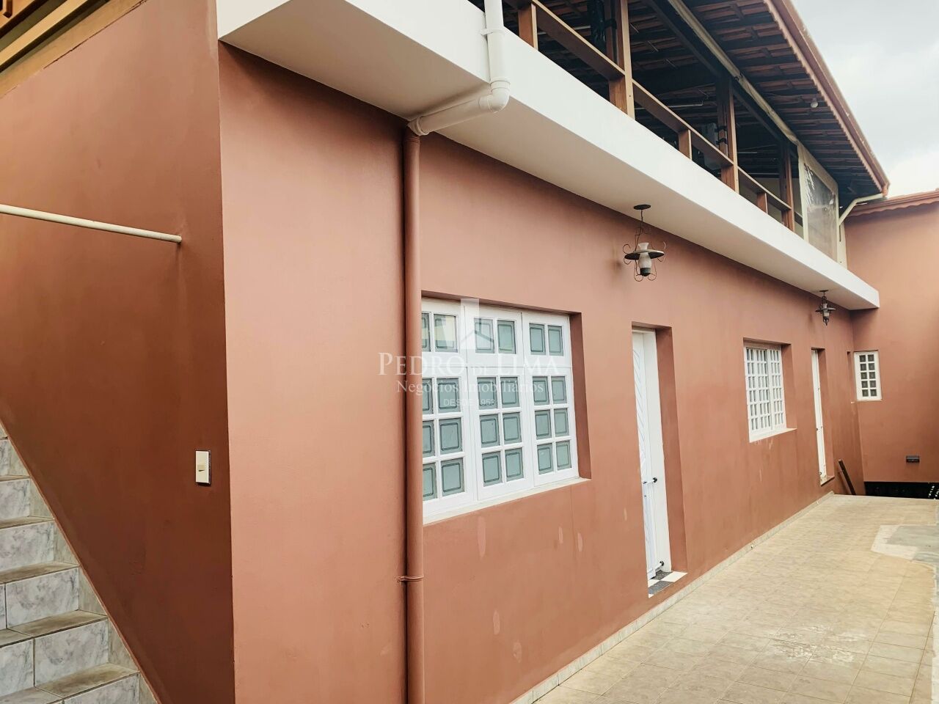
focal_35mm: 26
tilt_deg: +2.2
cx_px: 470
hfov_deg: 67.3
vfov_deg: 53.1
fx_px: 705
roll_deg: +3.2
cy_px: 352
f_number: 1.8
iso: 40
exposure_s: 1/122
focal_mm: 4.25
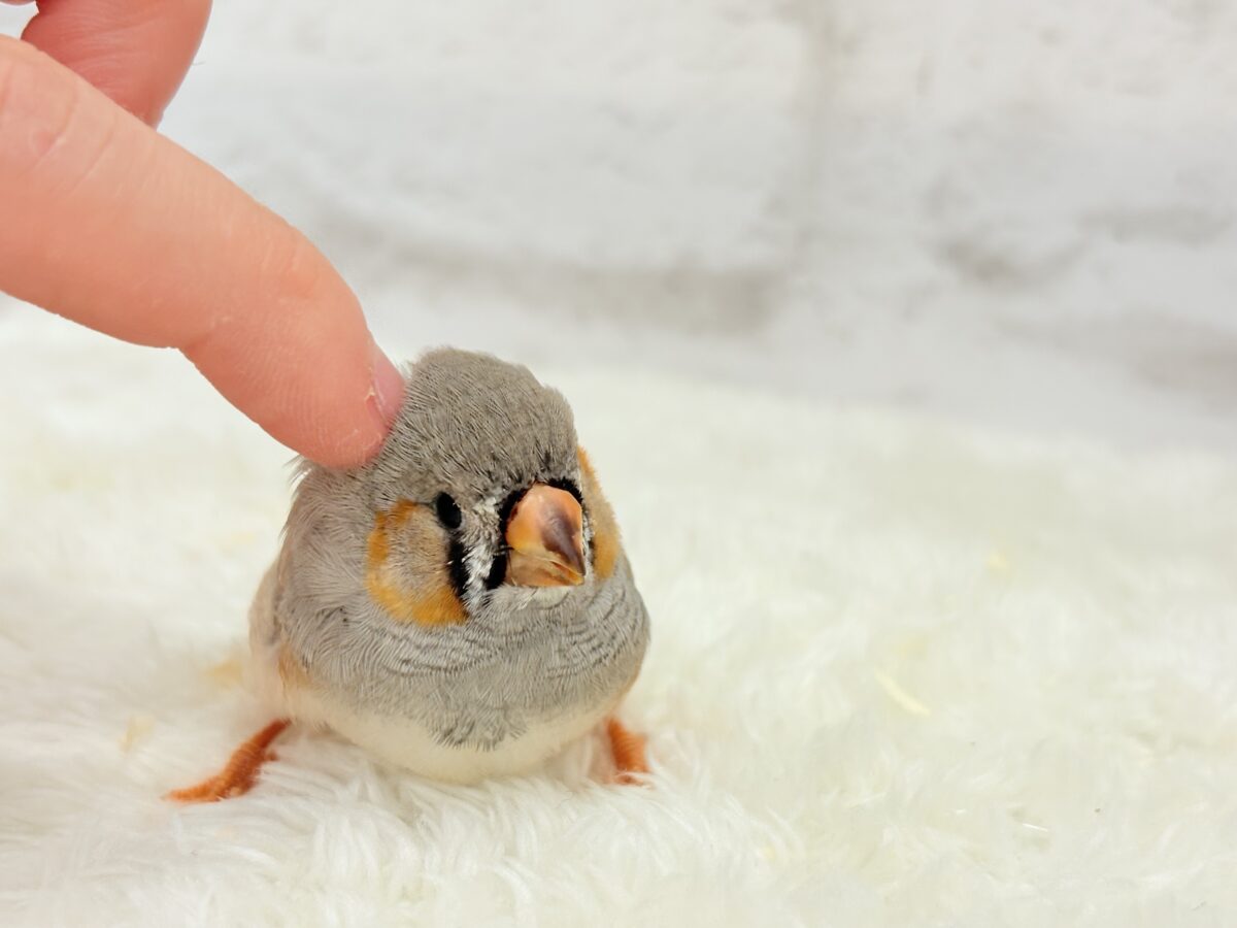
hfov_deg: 36.8
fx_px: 1858
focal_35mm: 52
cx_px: 618
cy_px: 464
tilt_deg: -15.8
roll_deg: -0.7
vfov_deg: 28.0
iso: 64
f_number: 1.6
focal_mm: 5.96
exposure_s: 1/100
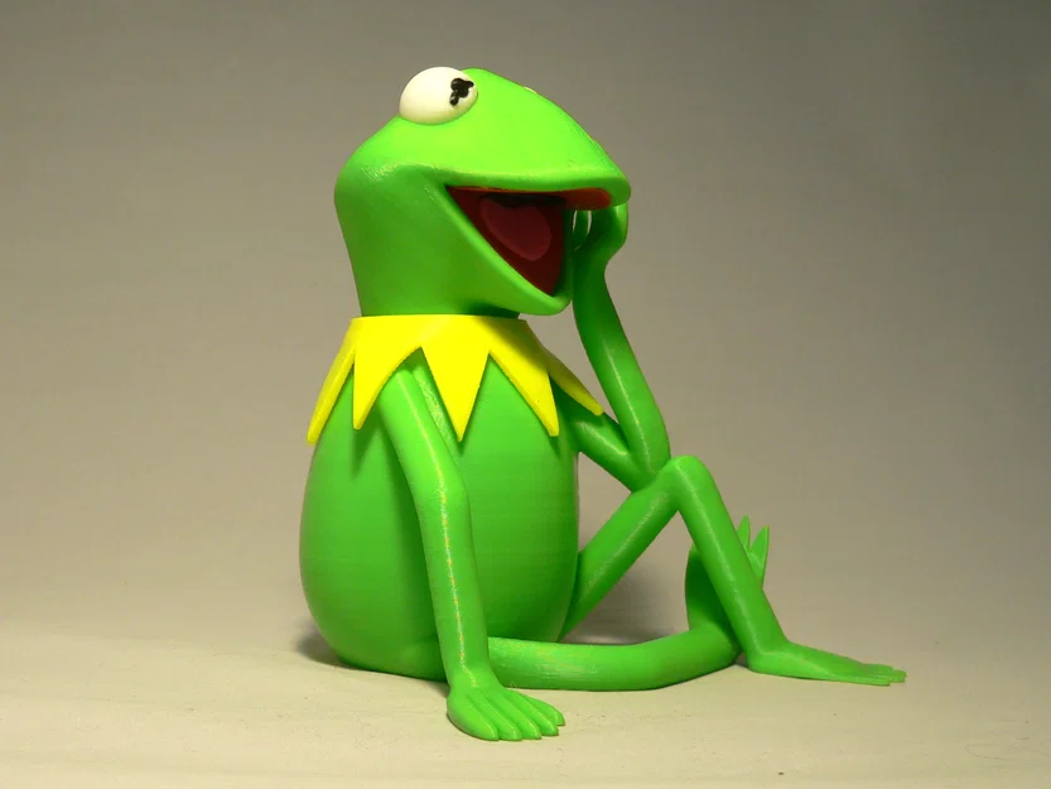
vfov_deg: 39.7
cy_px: 394
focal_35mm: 36
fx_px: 1093
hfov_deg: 51.3
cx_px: 526
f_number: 2.8
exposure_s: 1/60
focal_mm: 6
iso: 150
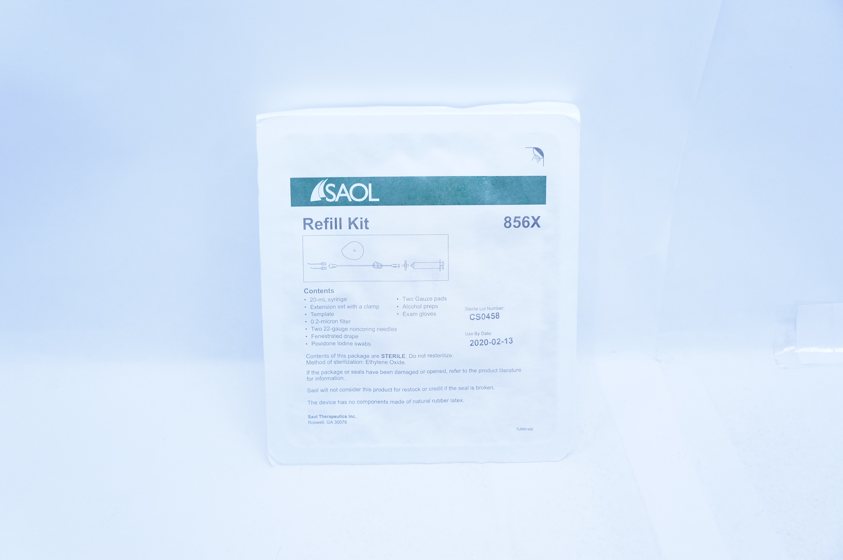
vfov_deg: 39.9
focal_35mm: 33
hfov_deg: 57.3
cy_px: 280
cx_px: 422
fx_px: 772
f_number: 4.5
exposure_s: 1/250
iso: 800
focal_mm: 22
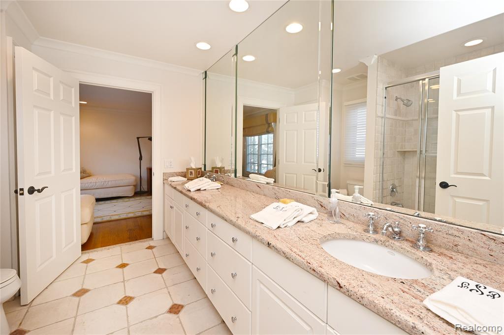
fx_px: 210
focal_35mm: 15
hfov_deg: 100.4
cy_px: 168
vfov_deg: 77.3
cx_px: 252
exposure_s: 1/60
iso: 800
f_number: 10
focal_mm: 15
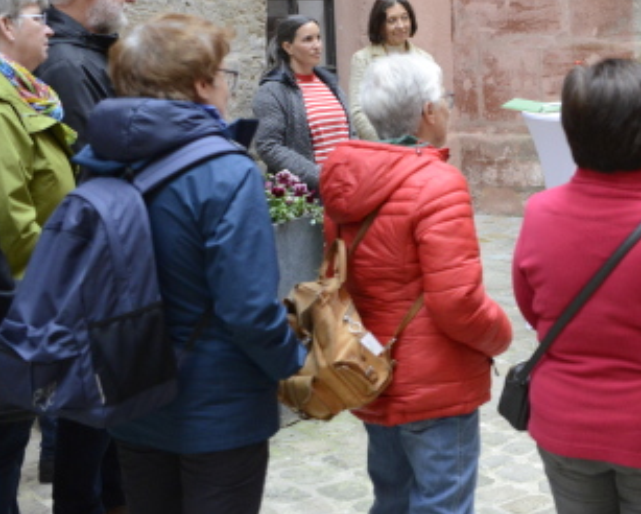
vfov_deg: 20.3
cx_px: 648
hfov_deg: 24.2
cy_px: 134
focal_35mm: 75
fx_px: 1424
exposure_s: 1/1000
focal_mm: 32
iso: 3200
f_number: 2.8
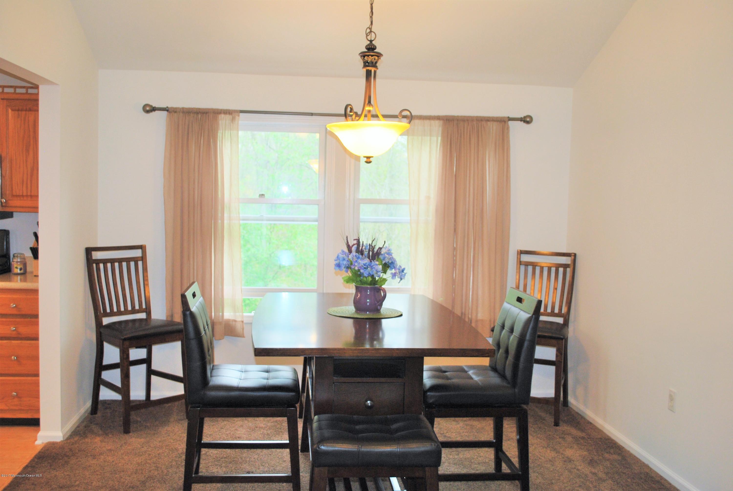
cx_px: 366
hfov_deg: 53.1
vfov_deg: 37.0
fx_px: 734
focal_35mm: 36
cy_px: 246
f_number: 4.2
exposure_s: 1/60
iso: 200
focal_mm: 24
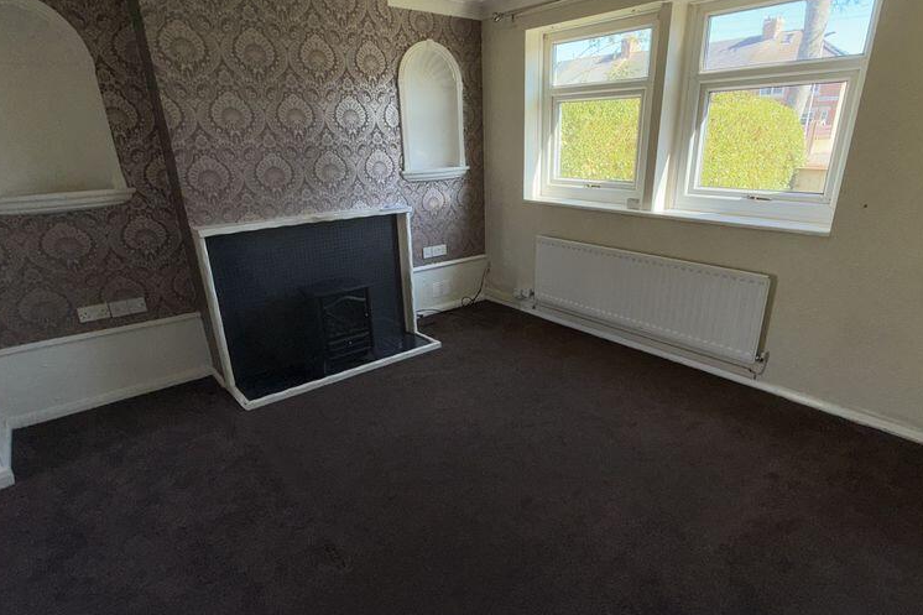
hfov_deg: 83.9
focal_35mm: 20
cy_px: 328
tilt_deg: -20.3
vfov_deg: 61.8
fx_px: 513
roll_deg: +0.5
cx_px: 483
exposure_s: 1/122
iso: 20
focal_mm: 2.22
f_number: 2.2
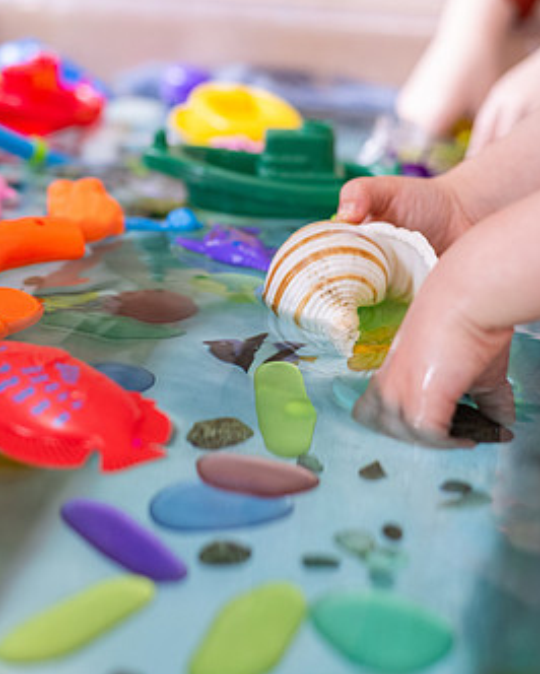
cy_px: 312
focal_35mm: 82
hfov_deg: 18.6
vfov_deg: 23.3
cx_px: 110
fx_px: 1637
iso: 1250
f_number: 2.8
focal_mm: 50
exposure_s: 1/320
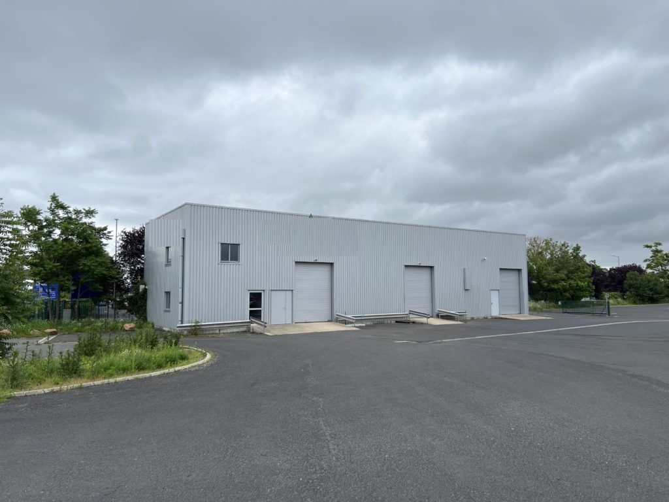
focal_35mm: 26
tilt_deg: +5.4
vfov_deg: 53.1
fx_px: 502
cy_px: 251
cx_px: 334
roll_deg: +0.8
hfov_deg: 67.3
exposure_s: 1/3571
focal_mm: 5.7
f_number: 1.5
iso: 50
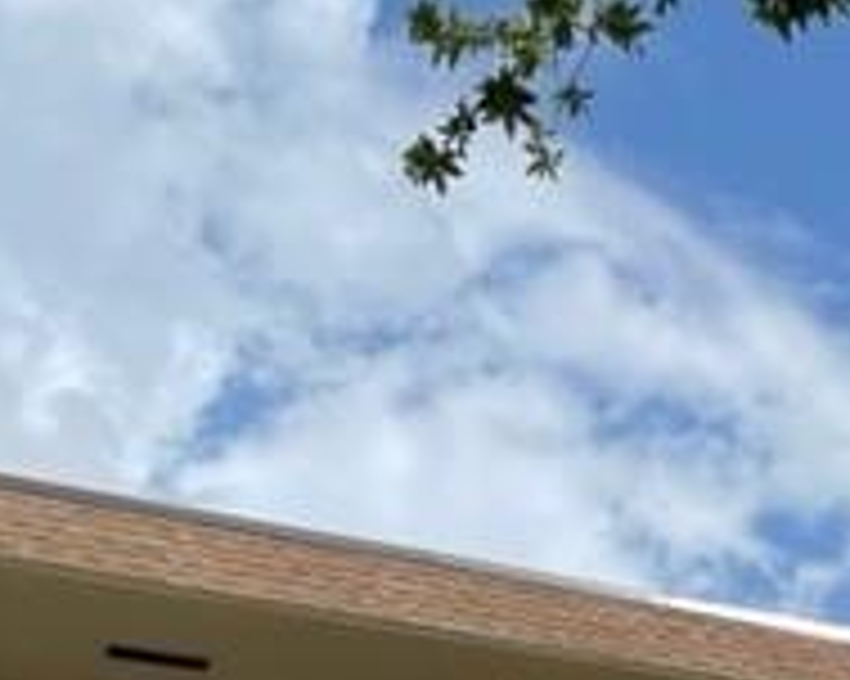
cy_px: 1072
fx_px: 2162
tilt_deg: +17.3
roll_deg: +4.7
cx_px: 958
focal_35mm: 86
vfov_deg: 16.1
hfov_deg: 21.0
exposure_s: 1/6250
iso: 32
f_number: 1.6
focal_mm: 5.1
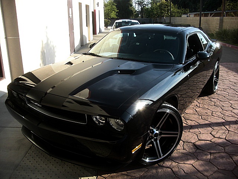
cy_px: 90
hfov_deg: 51.4
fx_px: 248
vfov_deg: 39.7
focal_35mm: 36
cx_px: 119
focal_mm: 6.3
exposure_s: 1/320
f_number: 2.8
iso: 50
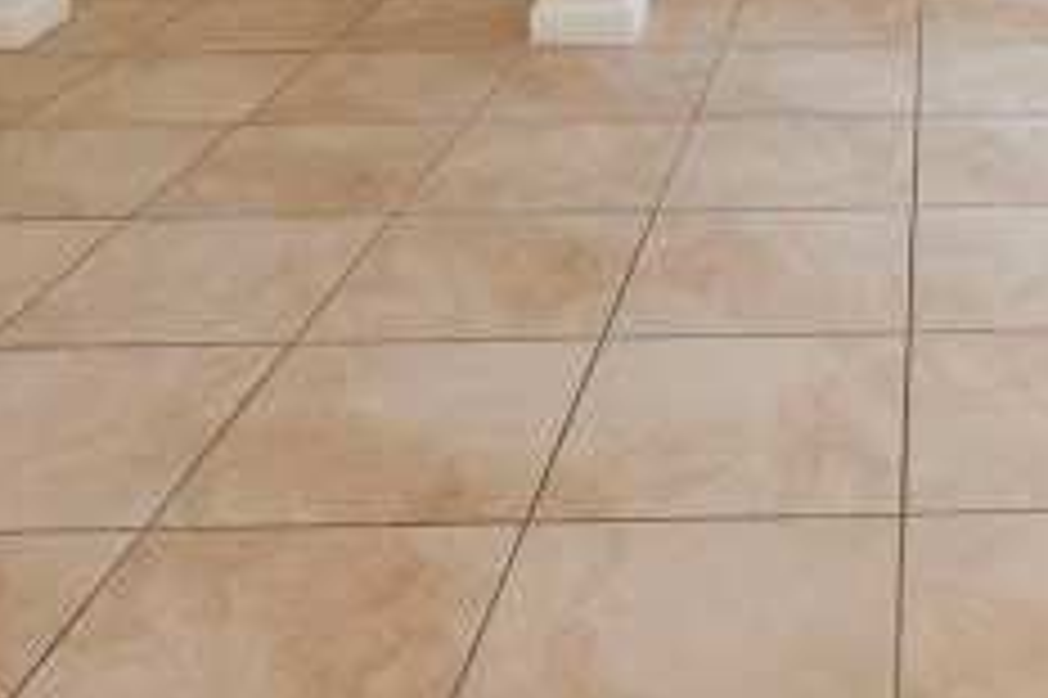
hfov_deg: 32.9
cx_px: 994
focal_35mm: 57
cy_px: -471
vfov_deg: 19.4
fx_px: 1650
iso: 320
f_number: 5.6
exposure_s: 1/13
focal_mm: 11
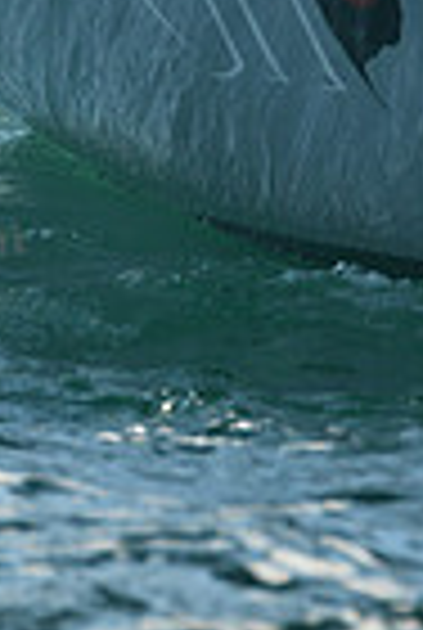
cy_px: 9
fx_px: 14503
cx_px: 259
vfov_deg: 2.5
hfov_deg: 1.7
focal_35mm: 827
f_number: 5.6
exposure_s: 1/800
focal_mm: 200
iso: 320
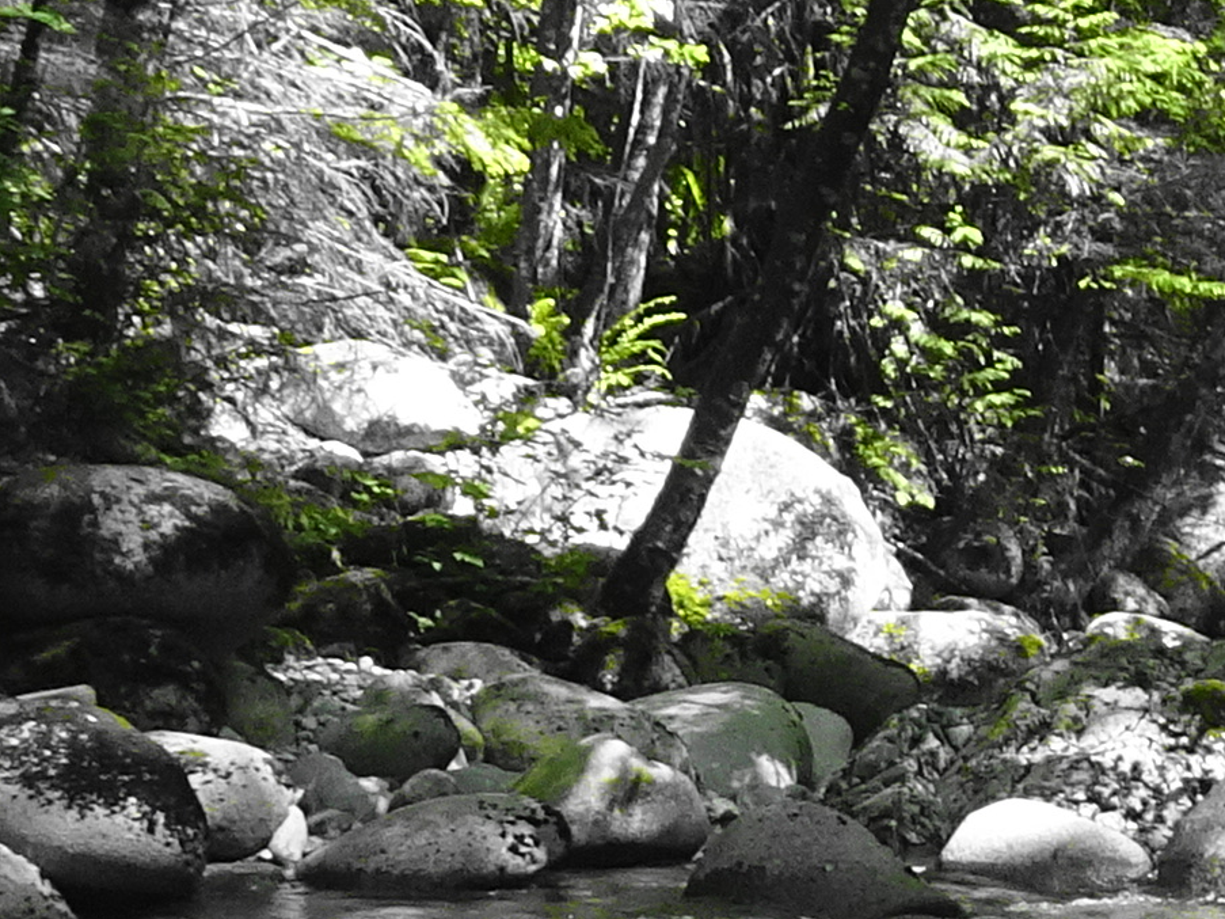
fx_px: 7289
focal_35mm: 206
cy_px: 736
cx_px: 1464
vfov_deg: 7.2
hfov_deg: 9.5
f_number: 4
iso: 80
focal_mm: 6.56
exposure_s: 1/50
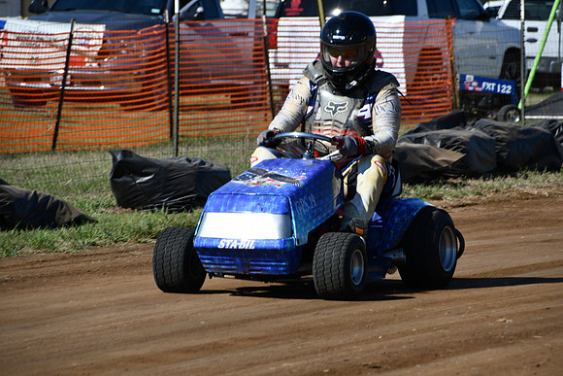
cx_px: 282
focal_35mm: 277
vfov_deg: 5.0
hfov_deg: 7.4
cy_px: 188
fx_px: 4333
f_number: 8
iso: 125
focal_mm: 185
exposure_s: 1/500
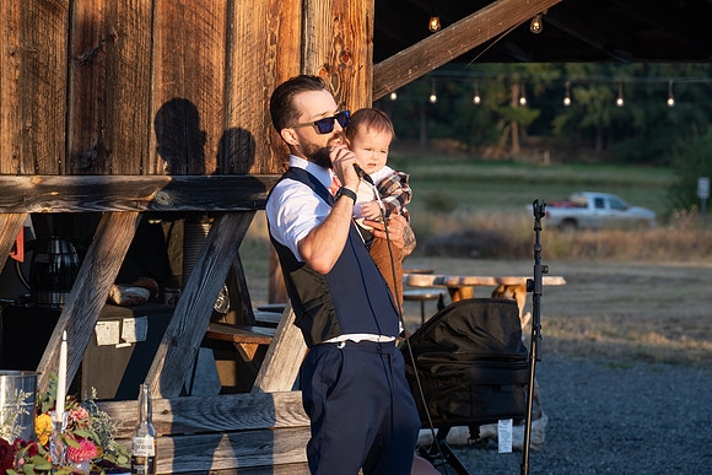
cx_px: 356
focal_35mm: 150
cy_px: 238
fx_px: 2967
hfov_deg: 13.7
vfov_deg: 9.2
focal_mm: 150
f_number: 8
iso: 320
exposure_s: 1/125
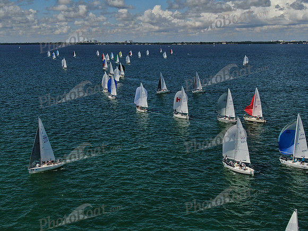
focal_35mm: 47
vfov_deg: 30.9
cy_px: 116
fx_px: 418
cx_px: 154
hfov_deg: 40.4
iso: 100
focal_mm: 8.42
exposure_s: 1/2000
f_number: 3.8
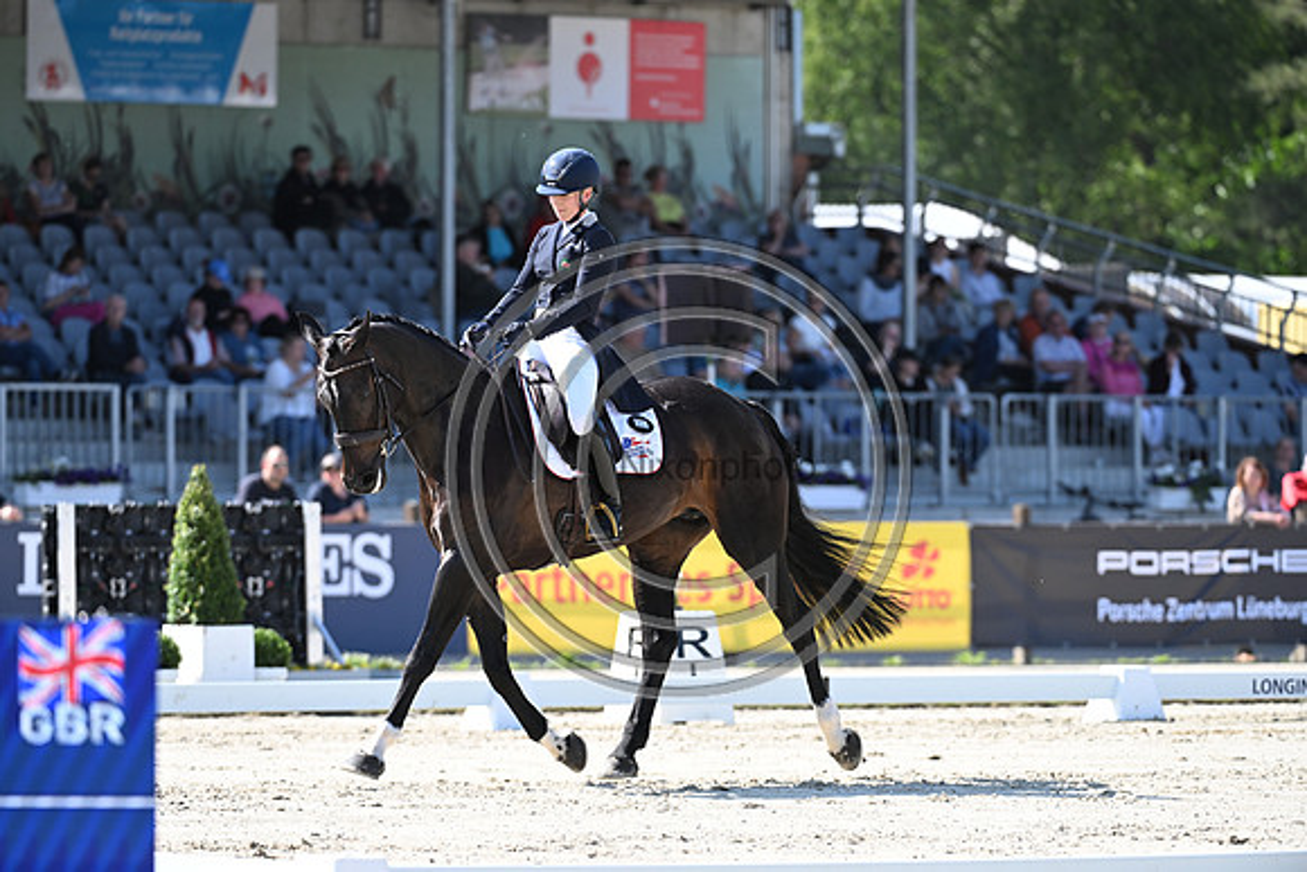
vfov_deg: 4.2
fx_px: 11983
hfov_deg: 6.2
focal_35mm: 330
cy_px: 436
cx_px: 654
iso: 900
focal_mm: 330
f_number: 5
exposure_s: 1/1600
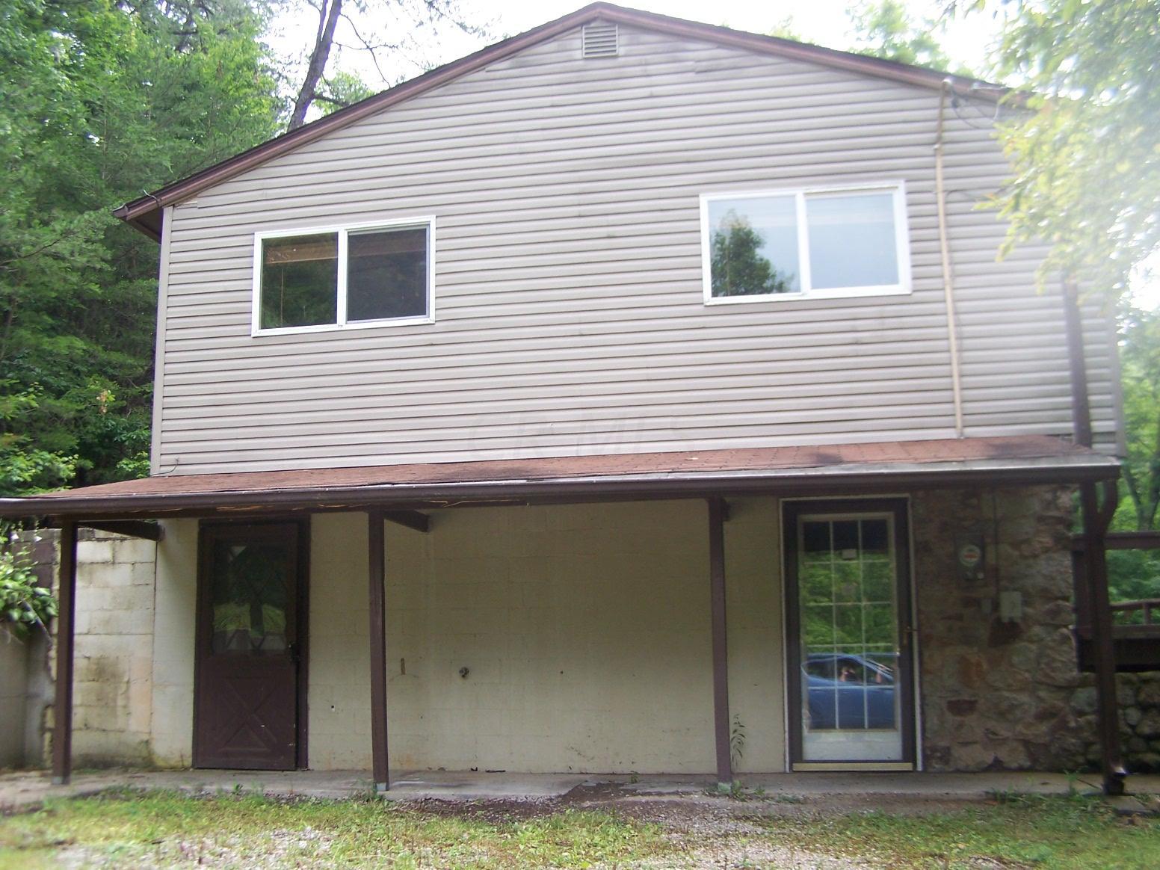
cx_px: 580
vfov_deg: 37.7
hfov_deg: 49.0
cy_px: 435
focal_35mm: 38
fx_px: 1273
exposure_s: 1/160
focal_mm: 6.3
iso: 80
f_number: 2.8
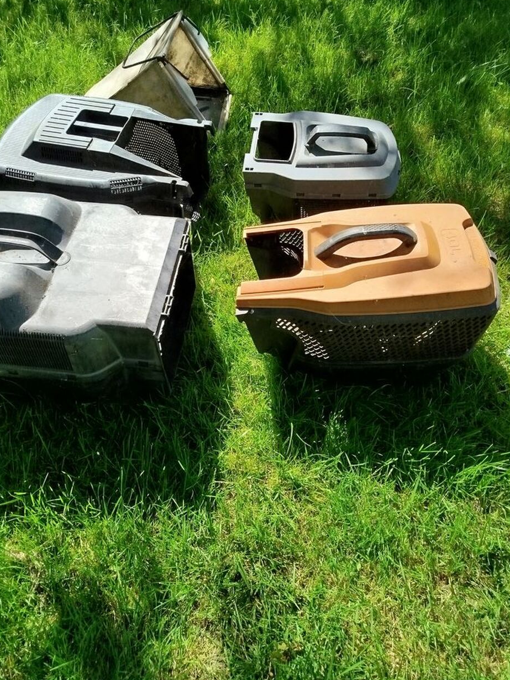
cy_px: 325
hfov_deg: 53.0
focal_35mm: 26
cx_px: 237
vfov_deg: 67.3
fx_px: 511
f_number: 1.7
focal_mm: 5.31
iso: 50
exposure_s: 1/757
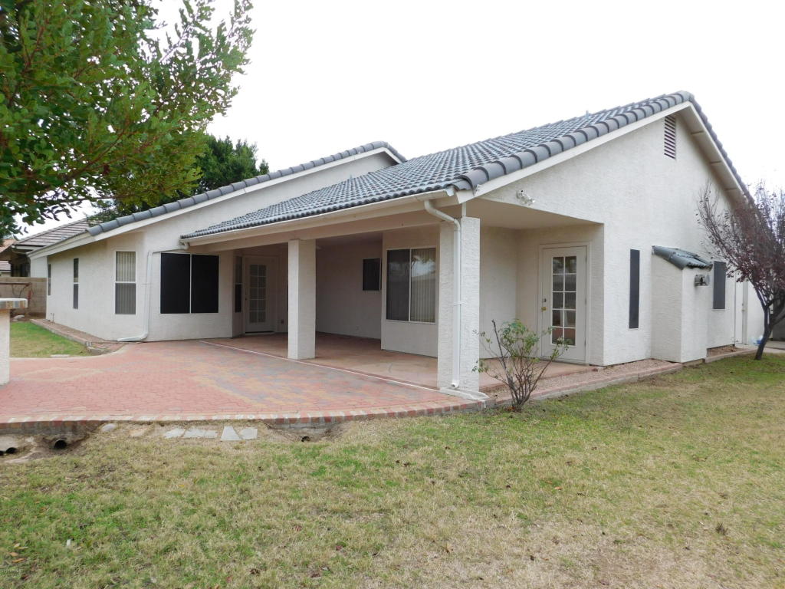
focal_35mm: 24
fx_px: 544
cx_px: 392
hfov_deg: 71.6
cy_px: 294
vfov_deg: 56.8
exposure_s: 1/160
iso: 125
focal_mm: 4.1
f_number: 3
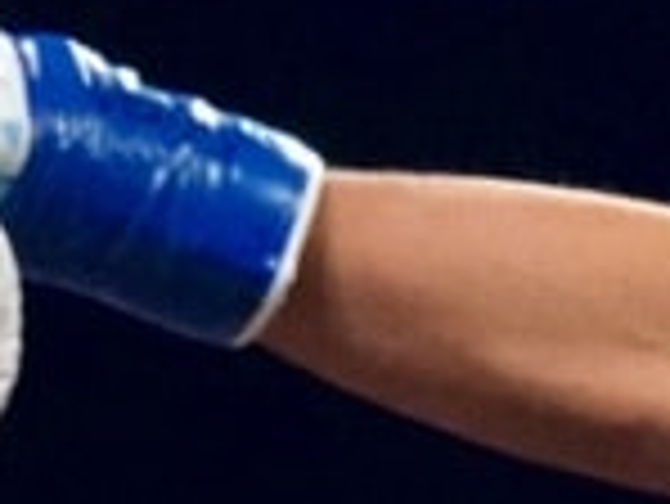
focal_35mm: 420
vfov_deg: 3.5
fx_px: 8136
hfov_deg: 4.7
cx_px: 1034
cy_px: 1096
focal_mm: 50
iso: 10000
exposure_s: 1/1000
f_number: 5
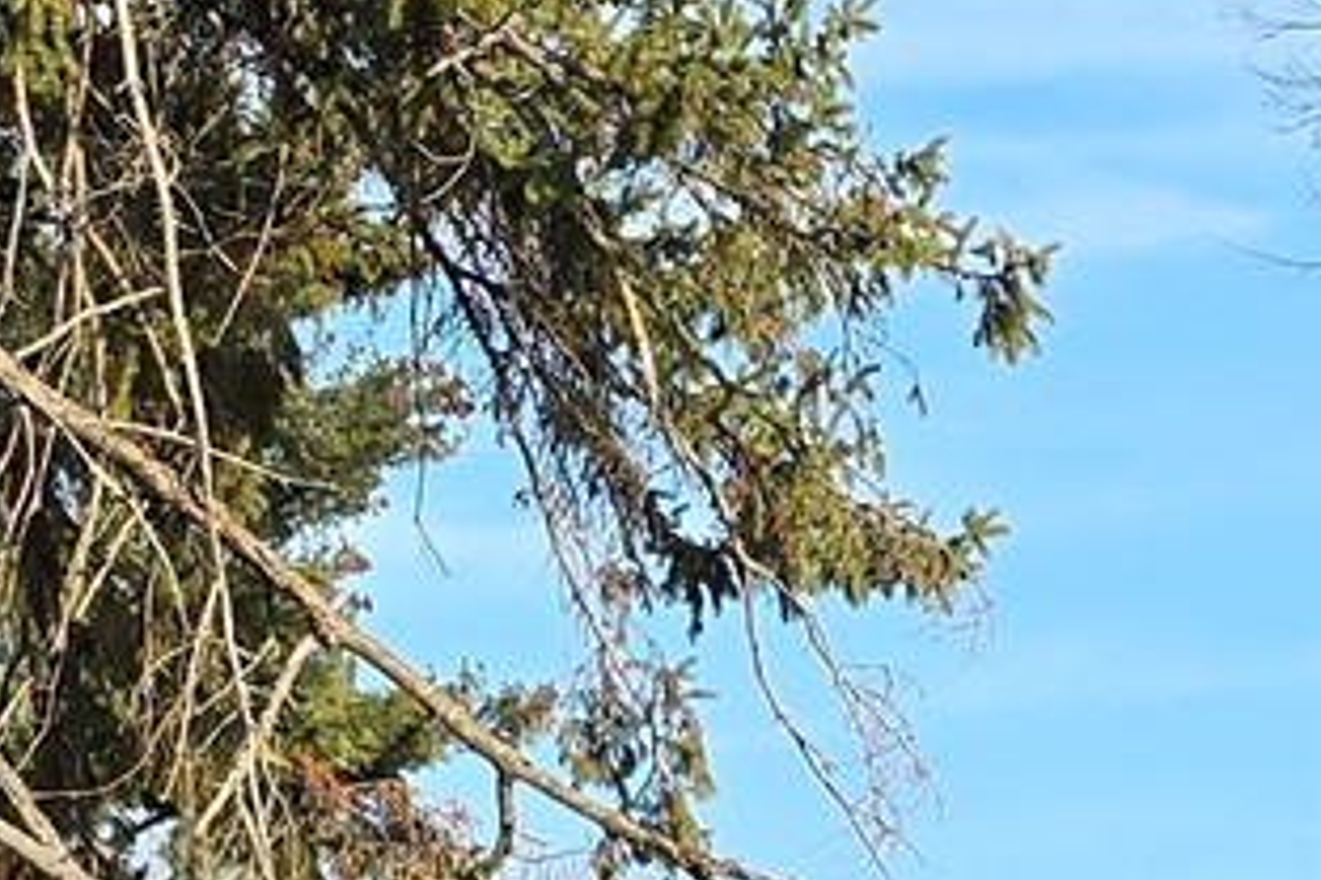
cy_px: 1565
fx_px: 5761
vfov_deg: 8.4
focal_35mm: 157
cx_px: 1528
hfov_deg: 12.8
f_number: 1.7
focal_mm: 6.3
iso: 12
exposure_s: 1/305
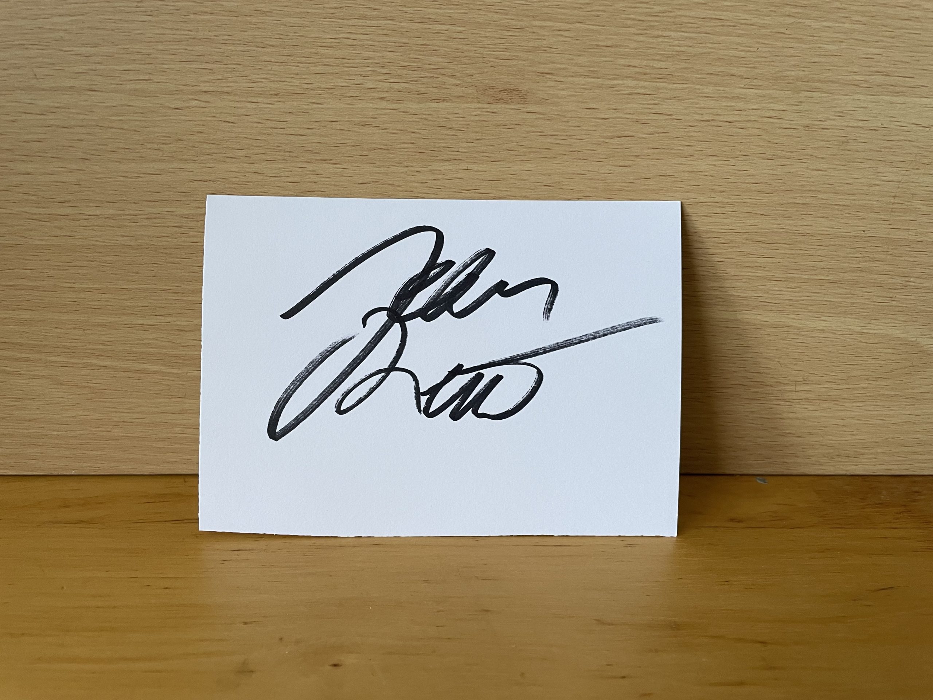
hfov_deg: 67.3
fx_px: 701
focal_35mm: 26
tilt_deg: -22.5
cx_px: 466
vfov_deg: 53.1
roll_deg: -0.7
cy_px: 350
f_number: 1.6
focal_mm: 4.2
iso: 125
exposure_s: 1/60
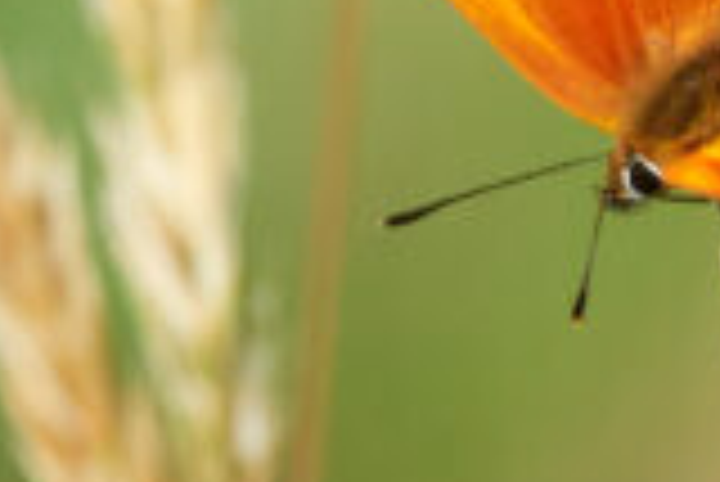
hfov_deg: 0.5
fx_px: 76968
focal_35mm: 3845
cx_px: 562
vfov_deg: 0.4
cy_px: -38
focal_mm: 220
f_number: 4
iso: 100
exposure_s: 1/500
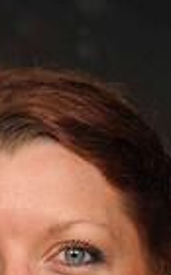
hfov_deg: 2.0
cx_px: 23
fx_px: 4969
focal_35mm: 664
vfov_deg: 3.2
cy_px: 367
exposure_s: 1/125
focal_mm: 135
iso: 200
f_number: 5.6
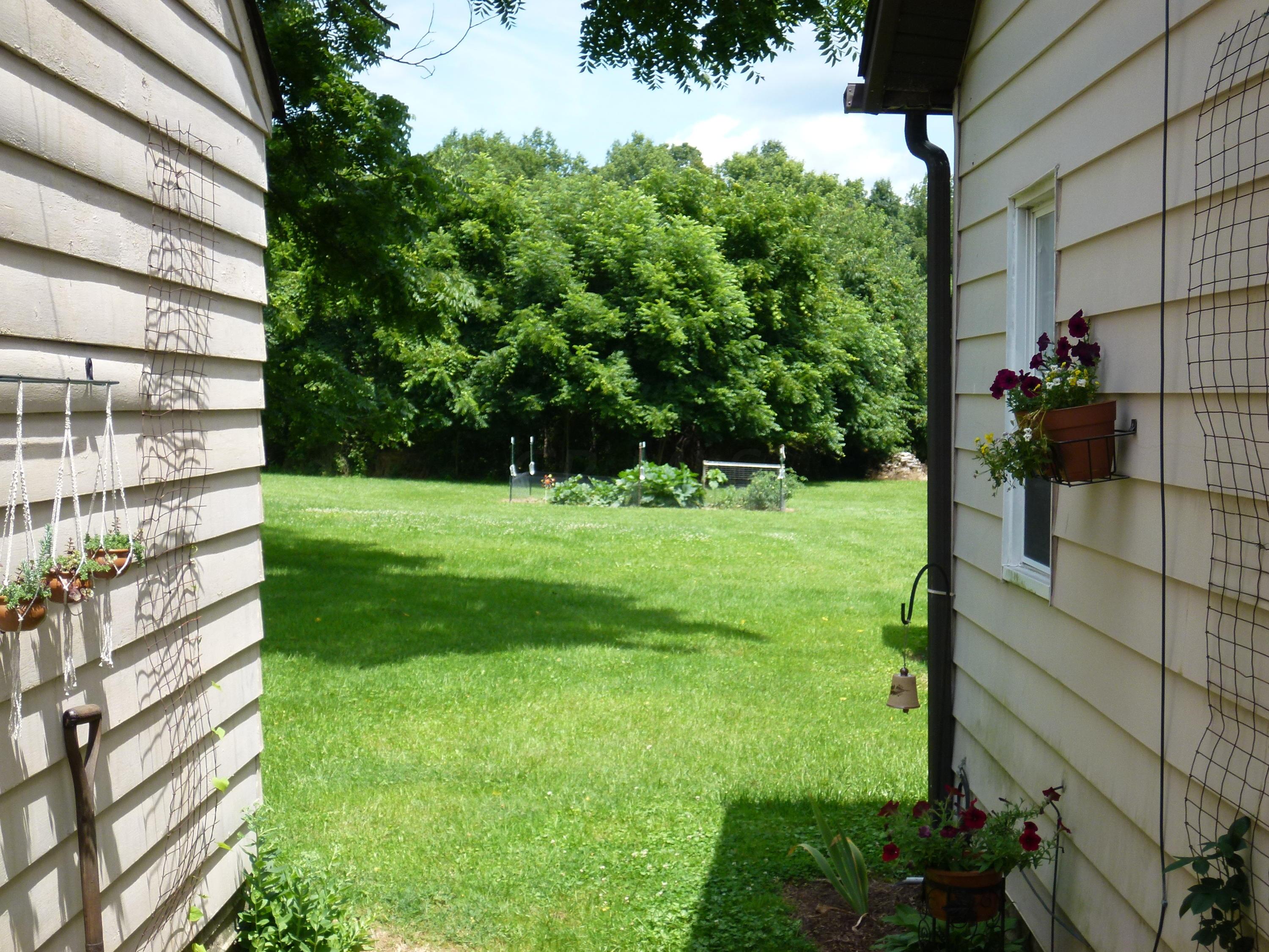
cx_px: 634
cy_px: 476
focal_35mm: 54
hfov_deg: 35.5
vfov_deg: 27.0
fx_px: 1980
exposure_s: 1/500
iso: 100
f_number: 3.9
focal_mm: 9.7
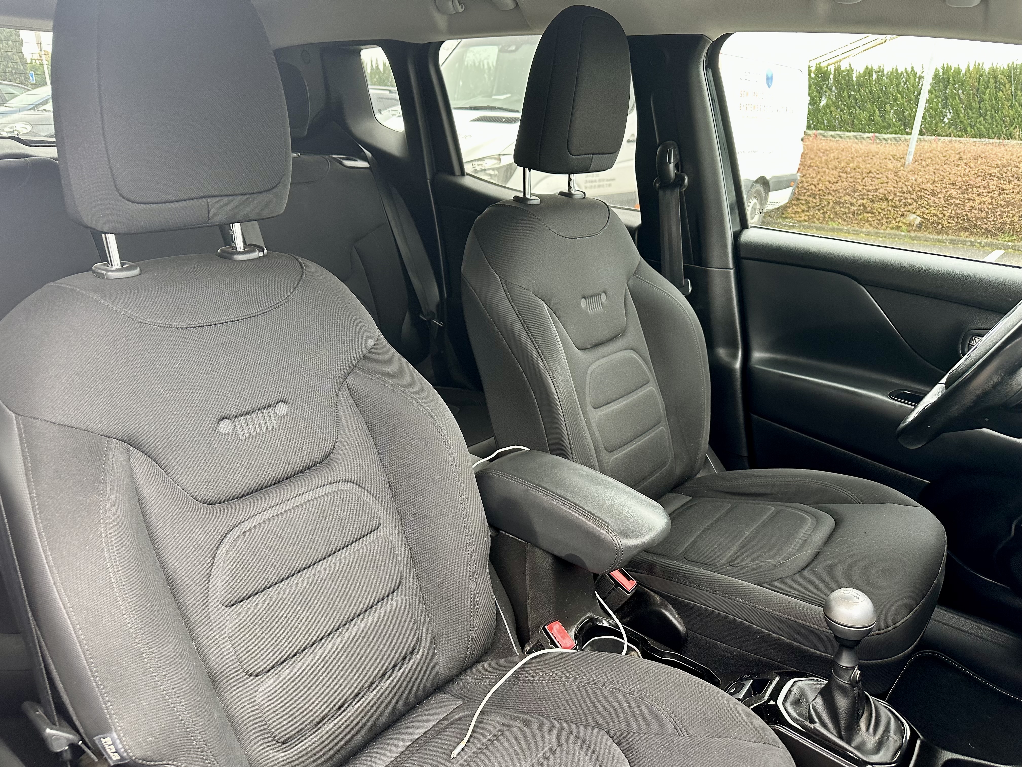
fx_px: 709
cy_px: 384
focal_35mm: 24
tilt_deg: -18.8
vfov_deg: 56.8
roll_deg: -3.0
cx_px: 511
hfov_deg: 71.6
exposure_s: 1/102
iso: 250
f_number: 1.78
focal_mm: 6.86
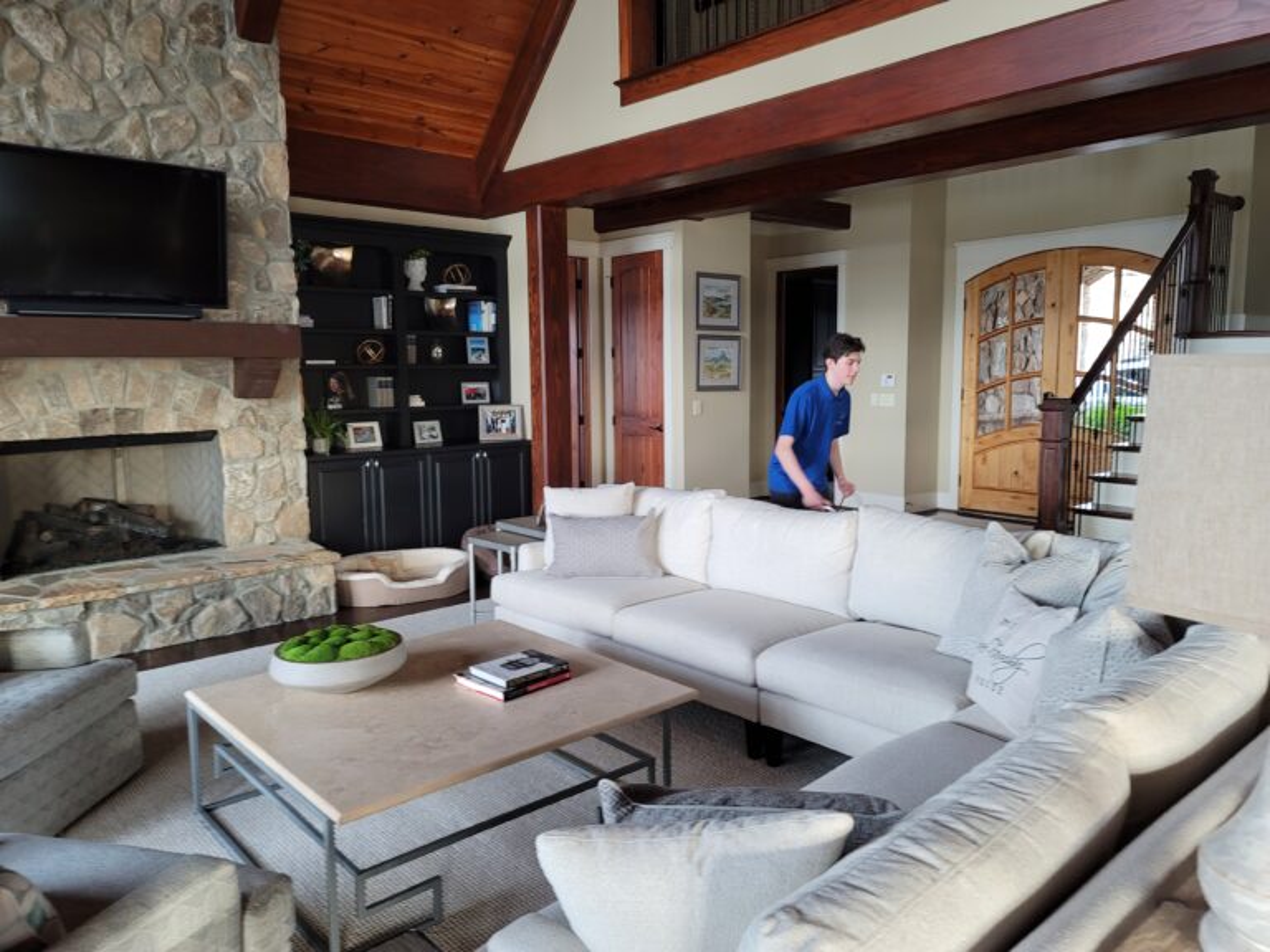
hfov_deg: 69.4
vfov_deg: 54.9
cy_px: 476
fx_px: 917
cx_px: 635
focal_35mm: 25
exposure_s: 1/39
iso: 200
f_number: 1.8
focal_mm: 7
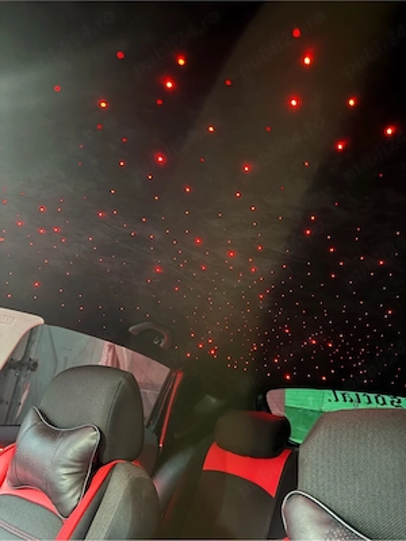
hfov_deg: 53.1
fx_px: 407
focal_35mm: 26
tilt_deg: +18.6
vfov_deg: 67.3
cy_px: 270
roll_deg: -8.4
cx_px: 203
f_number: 1.6
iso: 800
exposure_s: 1/9
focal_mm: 5.96
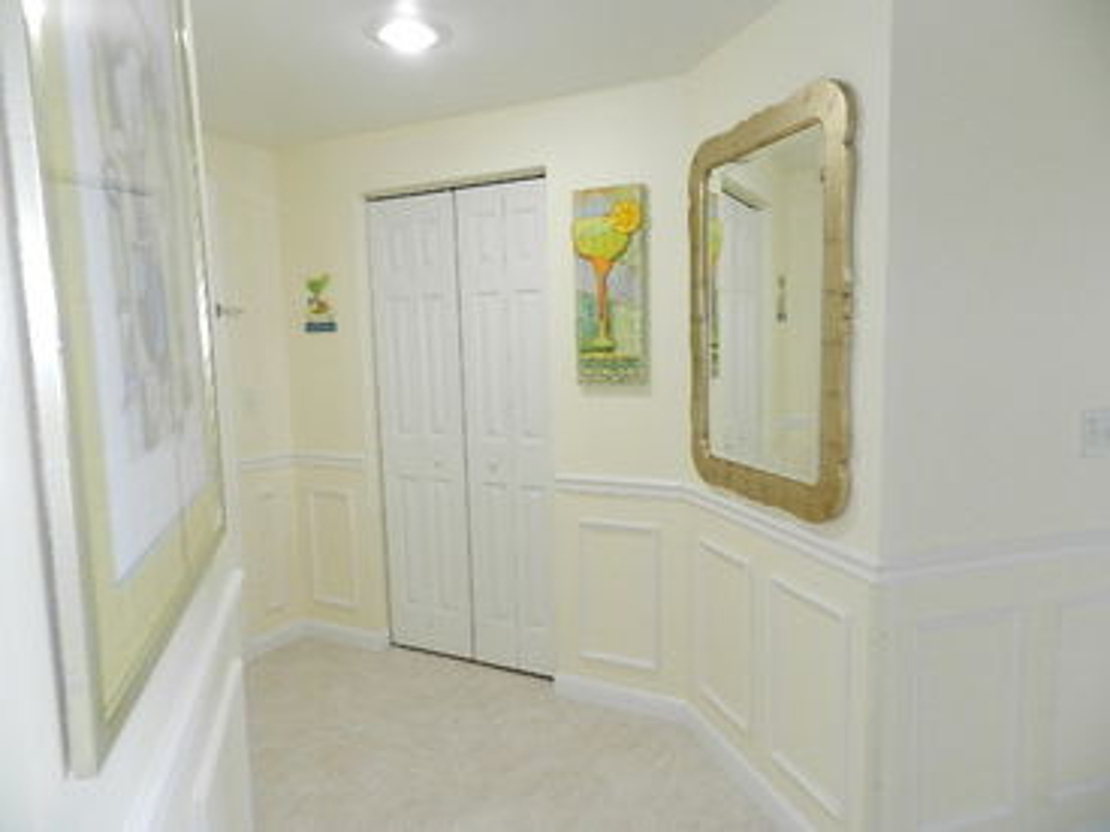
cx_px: 555
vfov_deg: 58.9
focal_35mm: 23
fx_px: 738
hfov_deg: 73.9
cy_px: 416
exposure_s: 1/25
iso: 400
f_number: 3.4
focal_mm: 4
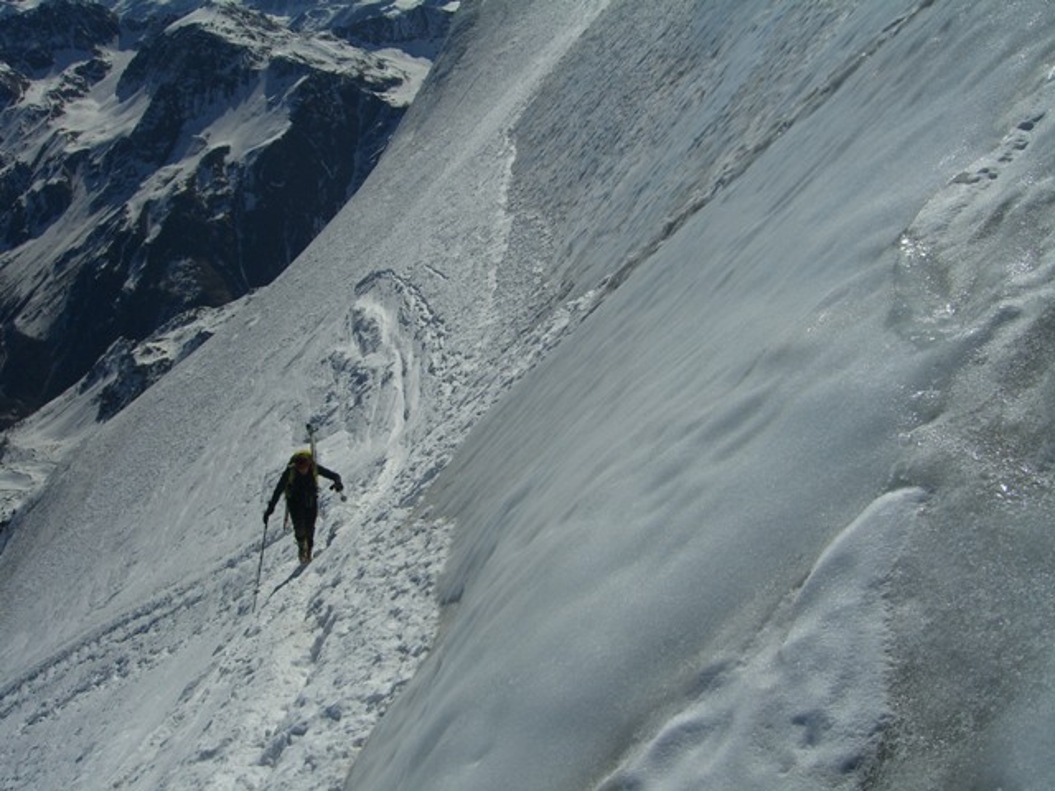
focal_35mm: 38
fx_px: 1158
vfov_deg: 37.7
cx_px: 528
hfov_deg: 49.0
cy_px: 396
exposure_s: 1/800
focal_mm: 7.9
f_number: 8
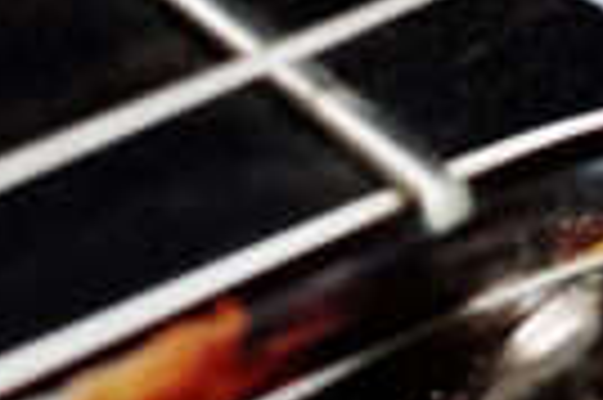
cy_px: -137
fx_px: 4484
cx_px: 540
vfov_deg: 5.1
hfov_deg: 7.7
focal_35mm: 268
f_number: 5
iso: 400
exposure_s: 1/60
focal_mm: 18.3
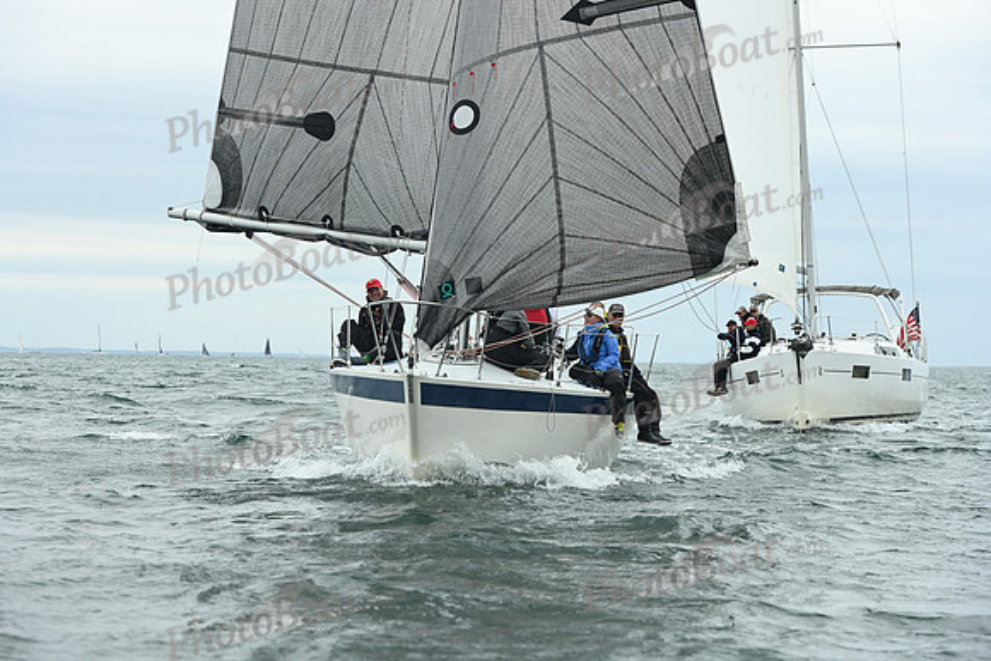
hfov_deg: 19.5
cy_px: 330
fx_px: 2891
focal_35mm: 105
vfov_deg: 13.0
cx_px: 496
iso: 400
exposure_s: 1/800
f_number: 6.3
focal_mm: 105
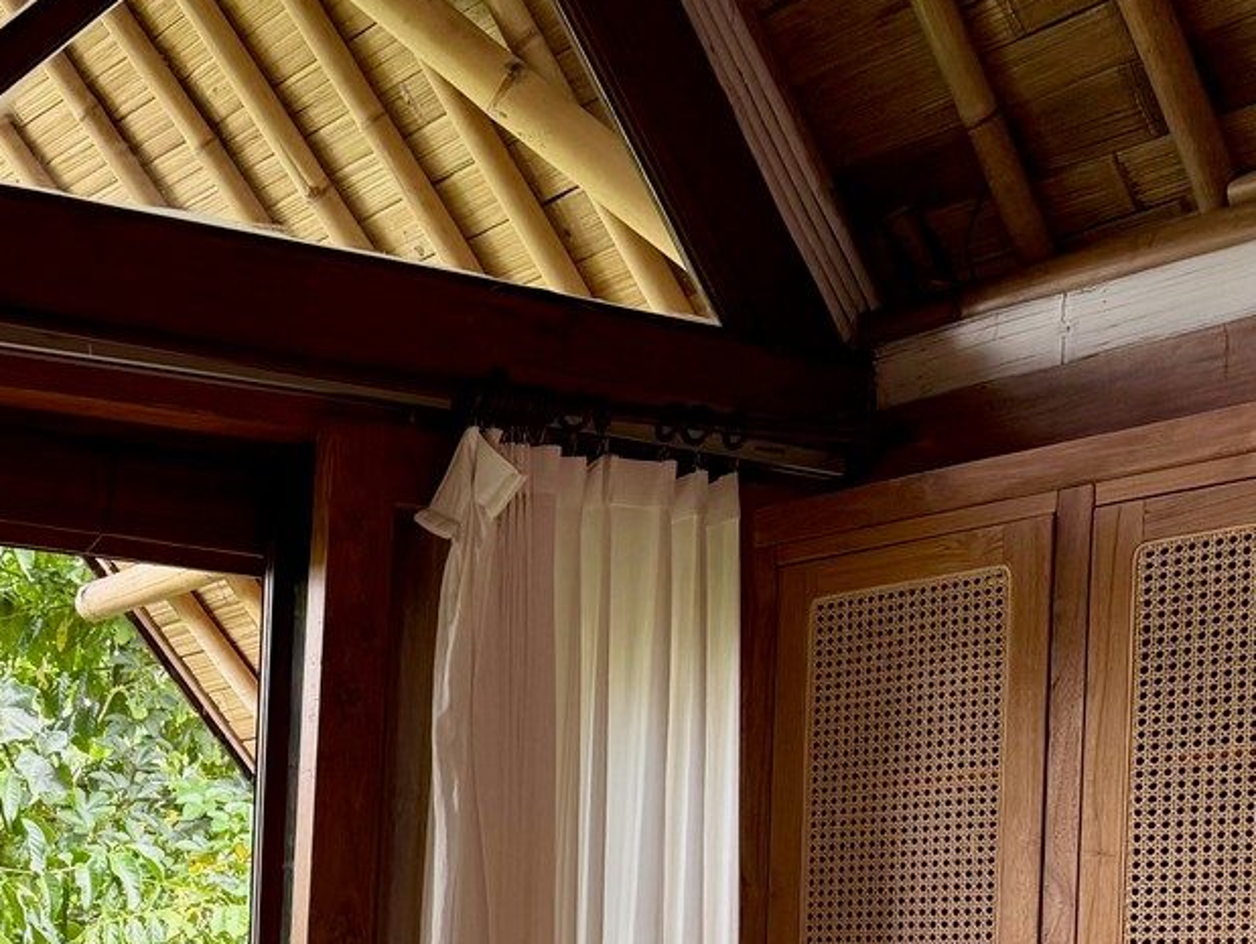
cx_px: -298
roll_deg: -0.6
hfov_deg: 27.1
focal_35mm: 62
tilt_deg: -2.5
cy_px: 1108
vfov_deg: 22.0
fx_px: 2251
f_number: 1.78
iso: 125
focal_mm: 6.76
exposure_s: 1/121
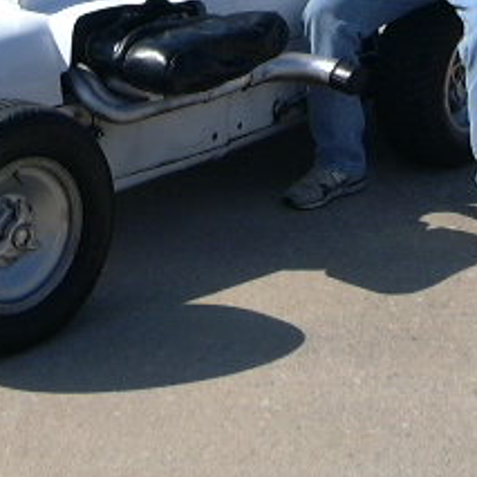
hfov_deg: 18.6
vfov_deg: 18.1
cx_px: 163
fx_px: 1450
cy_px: -36
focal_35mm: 93
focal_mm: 5.4
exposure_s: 1/269
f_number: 8
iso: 100
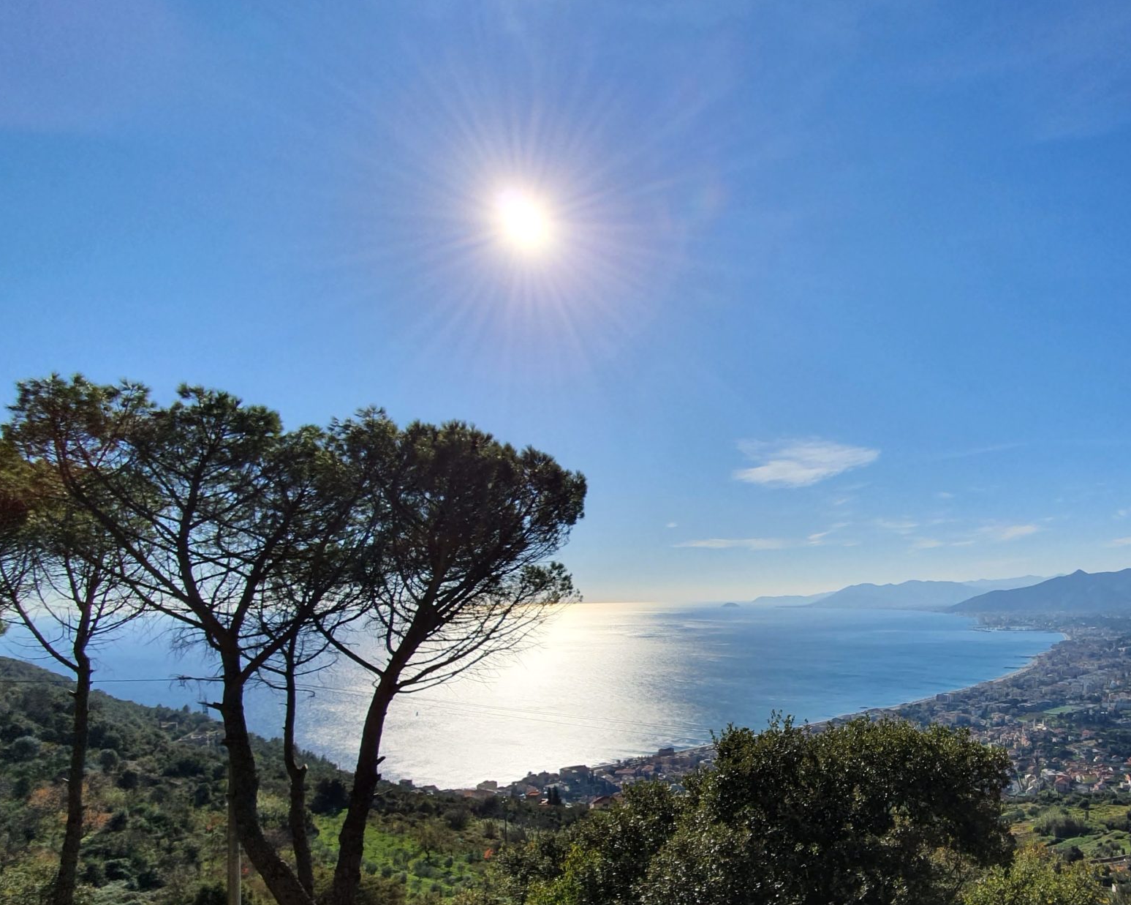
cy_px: 628
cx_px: 826
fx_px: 703
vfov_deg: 63.2
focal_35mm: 21
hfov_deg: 73.1
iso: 50
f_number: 2.2
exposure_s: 1/2872
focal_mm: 1.8
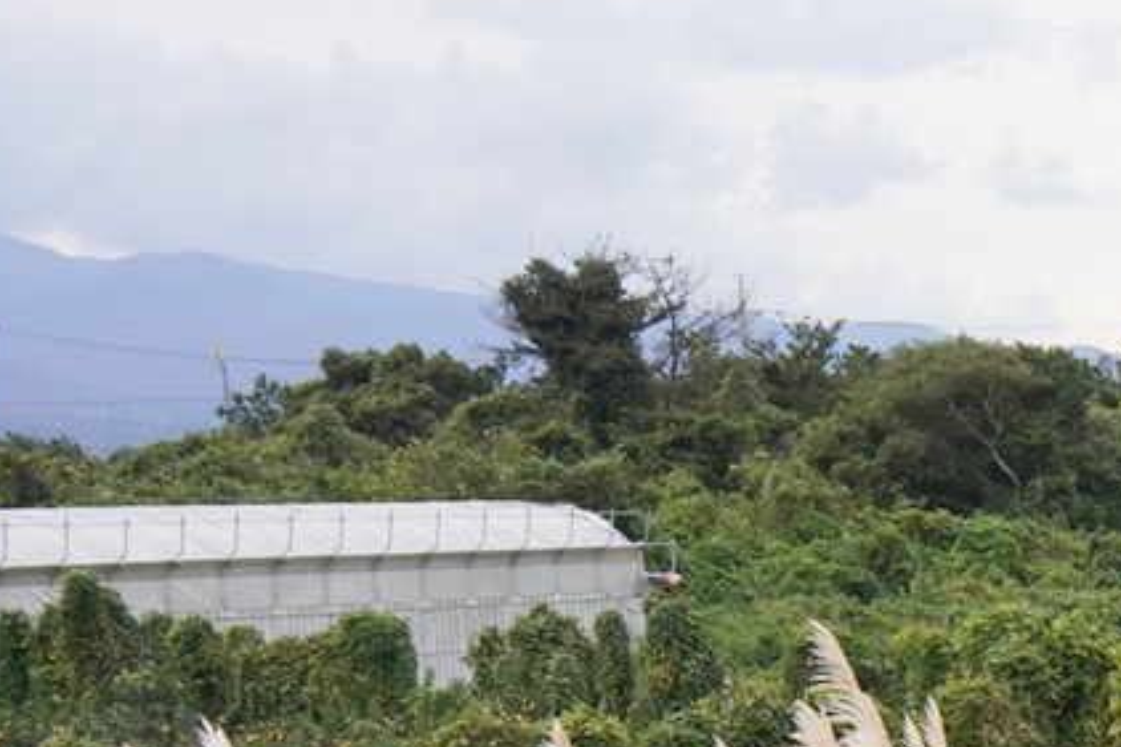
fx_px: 5167
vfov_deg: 7.9
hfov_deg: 11.1
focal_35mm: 166
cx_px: 2370
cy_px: 1537
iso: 400
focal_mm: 35
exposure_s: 1/100
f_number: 11
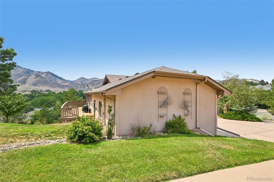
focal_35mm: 18
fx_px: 137
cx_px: 137
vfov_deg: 67.4
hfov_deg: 90.0
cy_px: 91
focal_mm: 18
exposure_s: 1/60
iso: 64
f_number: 10
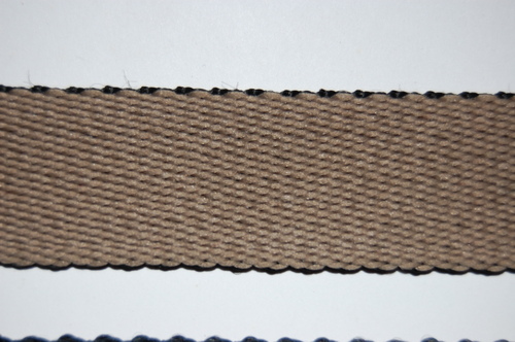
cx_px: 258
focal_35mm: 75
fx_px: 1072
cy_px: 171
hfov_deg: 27.0
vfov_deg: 18.1
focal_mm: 50
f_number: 5.6
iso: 360
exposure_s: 1/60
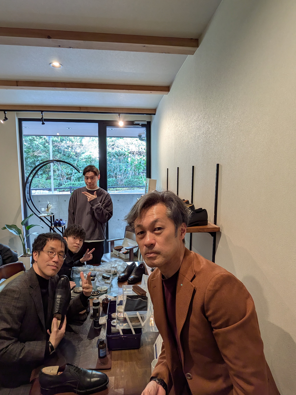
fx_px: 239
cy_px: 198
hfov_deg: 63.4
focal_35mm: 21
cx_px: 148
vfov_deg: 79.0
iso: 47
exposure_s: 1/30
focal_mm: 2.74
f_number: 2.2
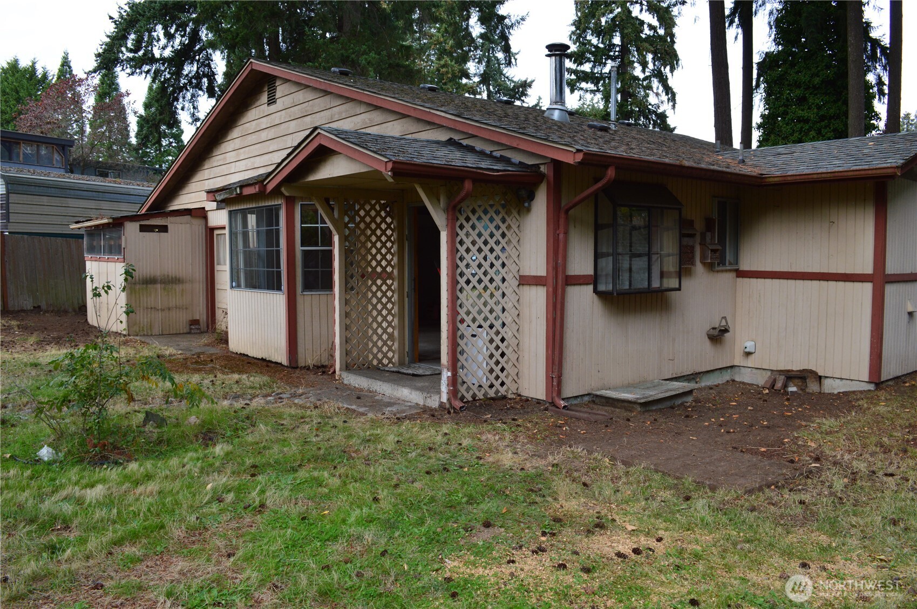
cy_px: 304
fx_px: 687
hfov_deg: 67.4
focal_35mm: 27
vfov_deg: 47.8
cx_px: 458
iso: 400
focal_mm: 18
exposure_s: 1/160
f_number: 9
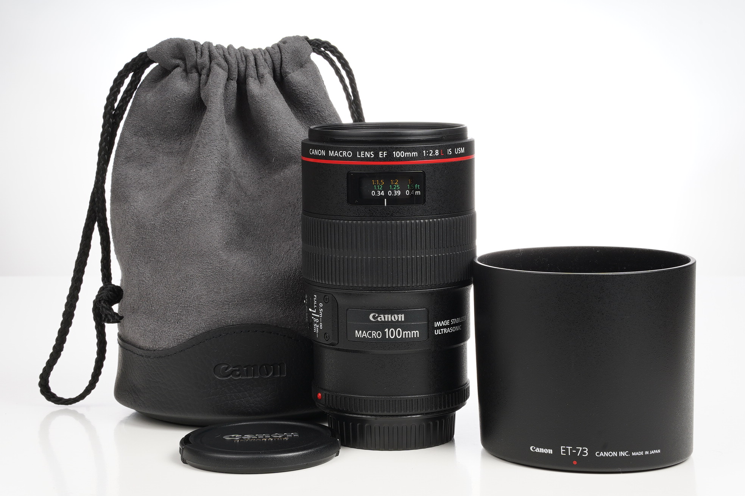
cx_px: 372
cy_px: 248
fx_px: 1738
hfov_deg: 24.2
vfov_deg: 16.3
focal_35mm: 84
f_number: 16
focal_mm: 56
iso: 200
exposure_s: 1/250
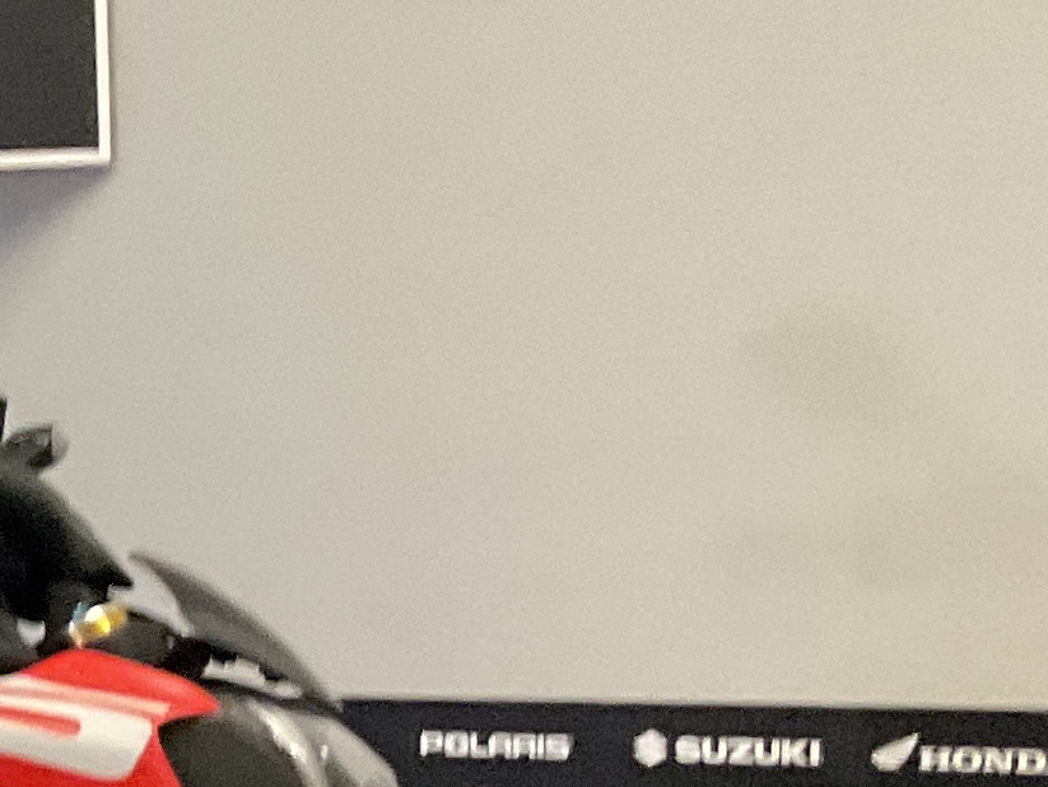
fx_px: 4301
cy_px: 684
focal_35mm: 142
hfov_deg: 12.9
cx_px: -681
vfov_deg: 10.4
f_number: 1.8
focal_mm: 3
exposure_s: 1/60
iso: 200
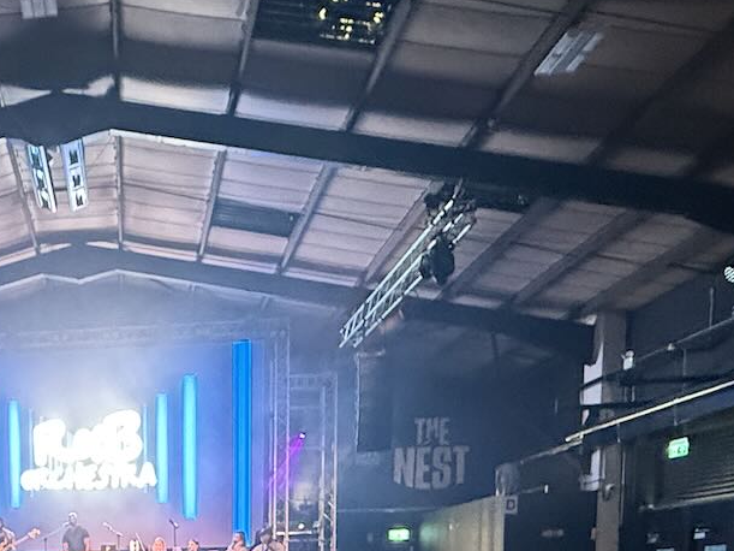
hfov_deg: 38.7
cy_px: 676
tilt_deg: -2.6
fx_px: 933
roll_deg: +2.4
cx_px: 20
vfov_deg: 28.3
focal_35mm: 44
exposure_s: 1/40
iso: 1000
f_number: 2.2
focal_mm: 2.22
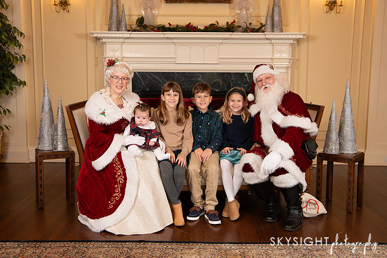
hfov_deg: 47.1
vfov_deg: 32.4
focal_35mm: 41
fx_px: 443
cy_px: 122
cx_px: 180
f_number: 6.3
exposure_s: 1/200
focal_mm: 38
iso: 1600
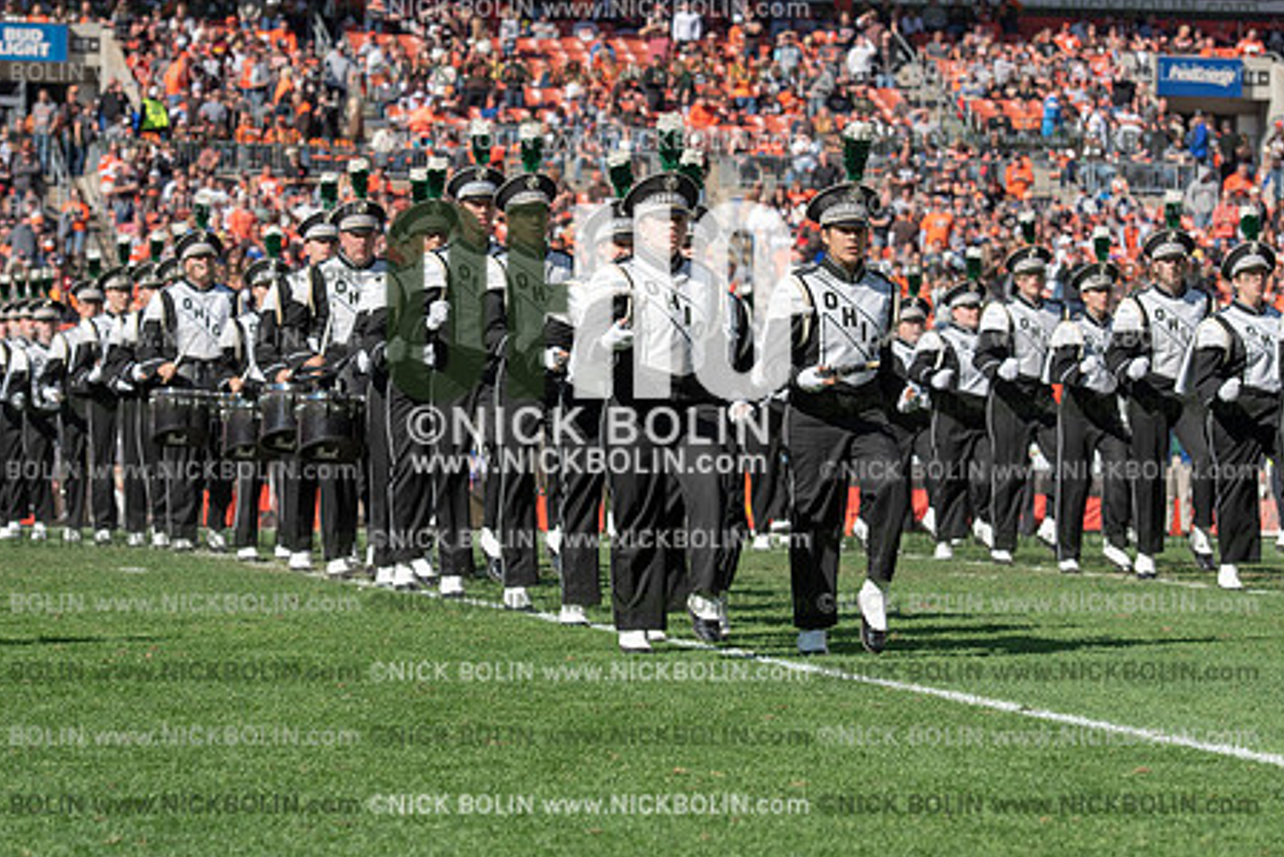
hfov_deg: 16.1
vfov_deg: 10.8
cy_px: 340
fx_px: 4531
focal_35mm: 127
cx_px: 588
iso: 400
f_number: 5
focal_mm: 98
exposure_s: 1/2500
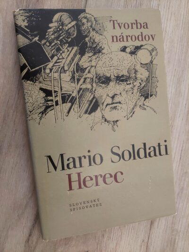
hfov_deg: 56.8
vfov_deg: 71.6
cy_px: 126
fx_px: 175
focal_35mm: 24
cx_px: 94
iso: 400
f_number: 1.8
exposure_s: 1/25
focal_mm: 5.23
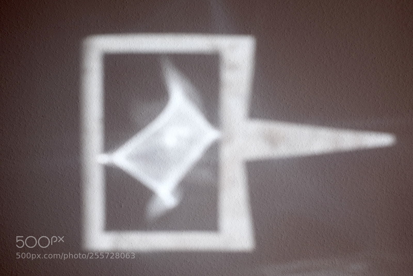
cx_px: 206
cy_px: 138
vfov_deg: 25.5
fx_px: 608
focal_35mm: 53
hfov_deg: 37.5
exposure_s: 1/210
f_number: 3.6
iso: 200
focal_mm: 35
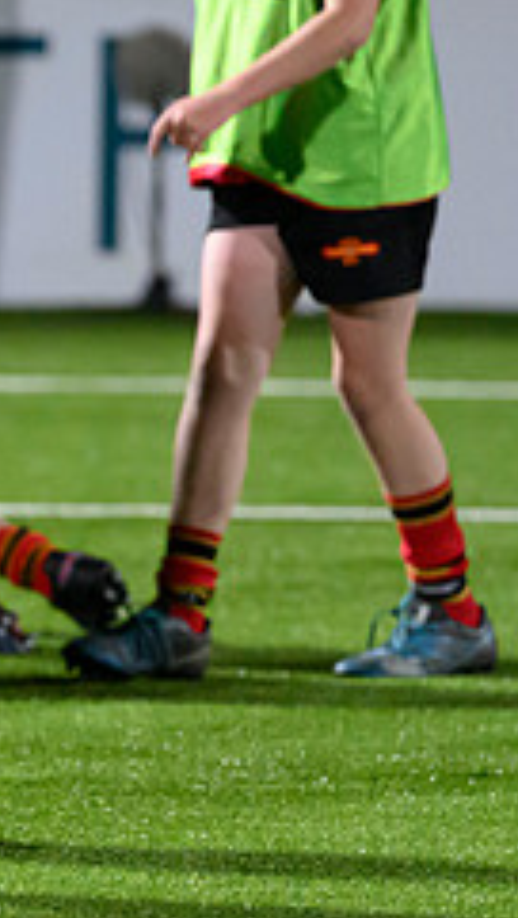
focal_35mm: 678
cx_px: -356
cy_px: 642
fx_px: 16515
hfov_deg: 1.8
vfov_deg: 3.2
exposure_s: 1/1250
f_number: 3.2
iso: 6400
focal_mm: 195
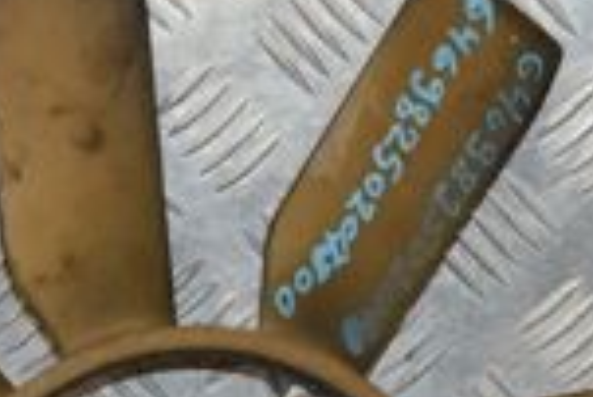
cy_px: 652
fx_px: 3347
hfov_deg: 10.1
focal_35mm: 203
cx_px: 232
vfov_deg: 6.7
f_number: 7.1
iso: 800
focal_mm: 32
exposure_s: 1/200
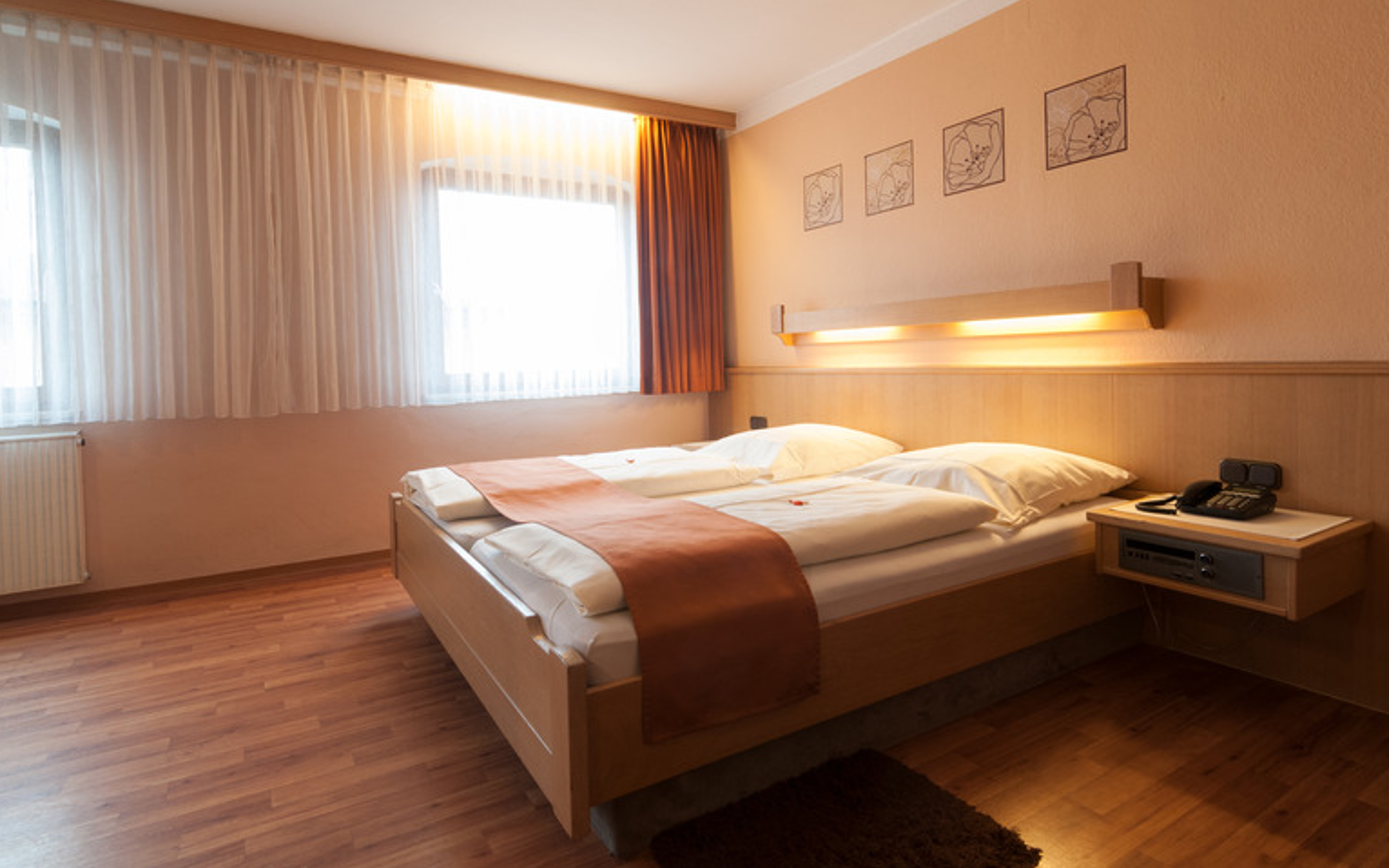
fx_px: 664
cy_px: 401
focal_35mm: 18
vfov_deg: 66.3
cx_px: 671
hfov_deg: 92.6
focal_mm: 11
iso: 200
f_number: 5
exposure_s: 1/5
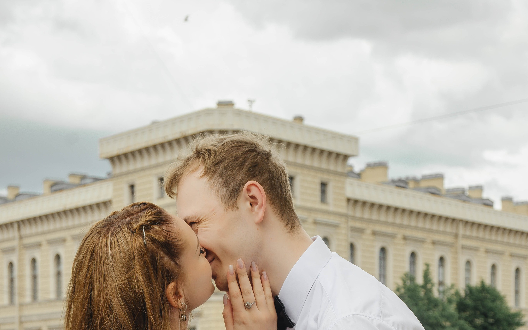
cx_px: 264
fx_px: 1425
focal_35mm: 99
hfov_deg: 21.0
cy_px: 375
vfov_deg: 12.9
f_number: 6
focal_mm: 43
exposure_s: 1/250
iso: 100
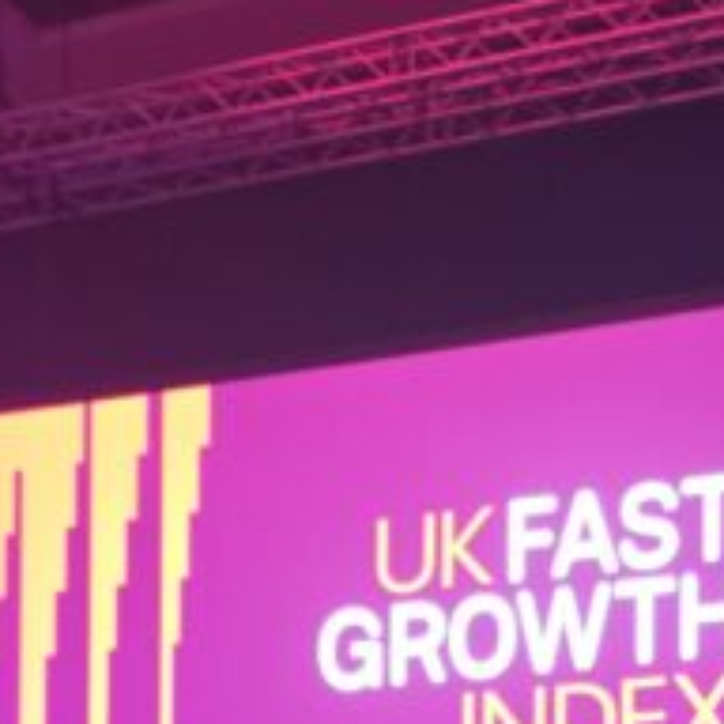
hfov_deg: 19.8
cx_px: 634
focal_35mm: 86
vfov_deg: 17.6
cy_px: 1160
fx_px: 2035
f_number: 1.7
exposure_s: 1/12
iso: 640
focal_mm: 6.3
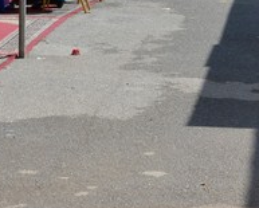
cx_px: 260
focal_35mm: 186
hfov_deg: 10.3
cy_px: 67
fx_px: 1428
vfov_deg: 8.3
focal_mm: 40
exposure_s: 1/250
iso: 125
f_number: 8
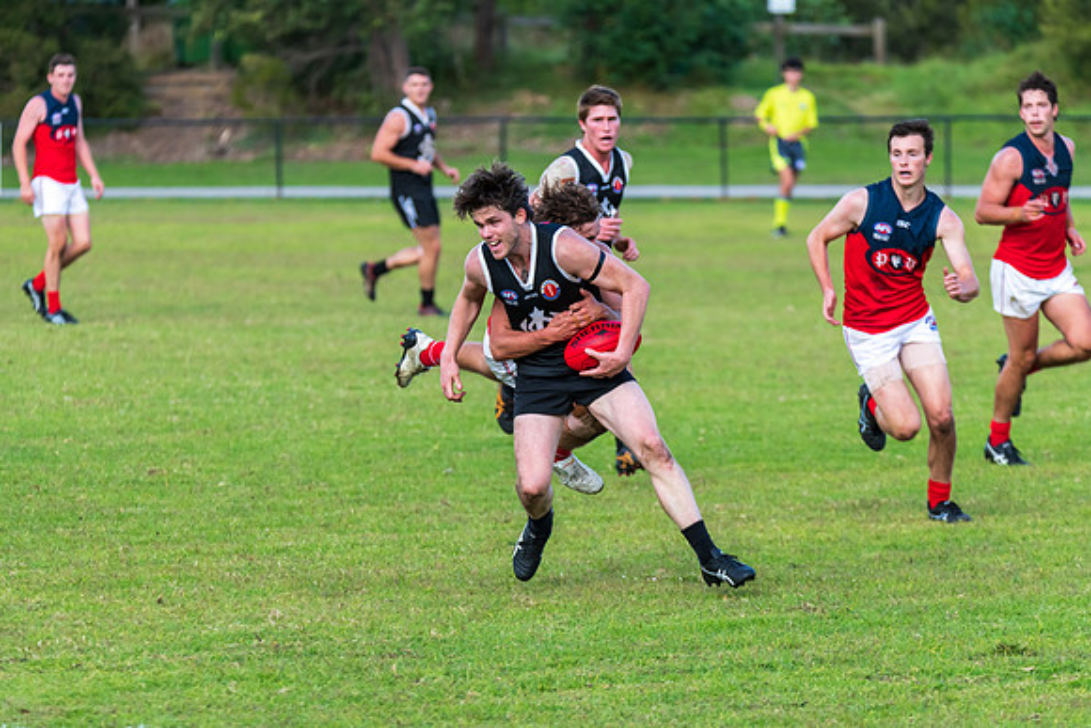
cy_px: 364
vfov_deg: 4.8
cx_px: 546
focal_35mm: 287
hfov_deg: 7.2
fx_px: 8707
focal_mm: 280
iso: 800
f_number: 5.6
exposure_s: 1/1250
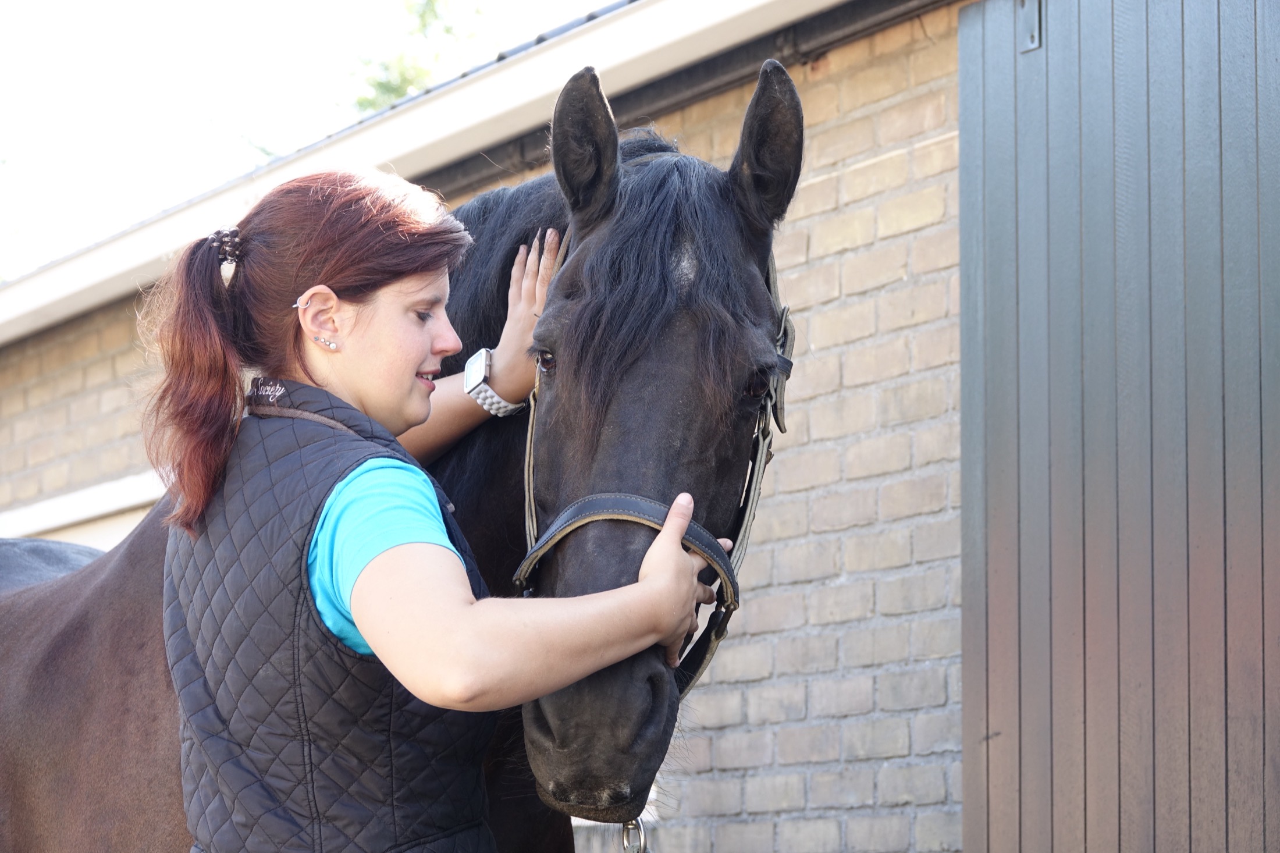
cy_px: 426
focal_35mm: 139
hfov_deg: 14.8
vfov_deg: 9.9
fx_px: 4941
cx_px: 640
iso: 200
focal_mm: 51.14
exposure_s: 1/100
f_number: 4
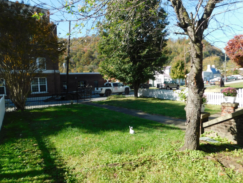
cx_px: 122
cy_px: 92
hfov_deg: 73.9
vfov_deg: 58.9
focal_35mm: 23
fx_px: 161
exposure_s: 1/640
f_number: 3
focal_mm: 4
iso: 125
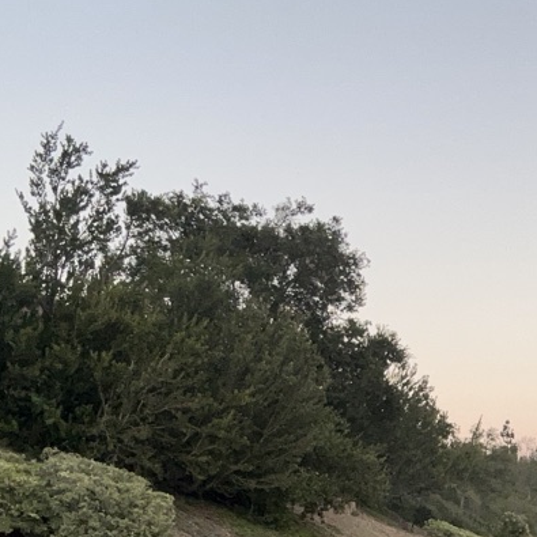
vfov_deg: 22.7
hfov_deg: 22.4
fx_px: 1264
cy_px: 576
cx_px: 620
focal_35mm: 72
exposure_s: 1/121
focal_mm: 2.69
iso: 80
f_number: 1.9
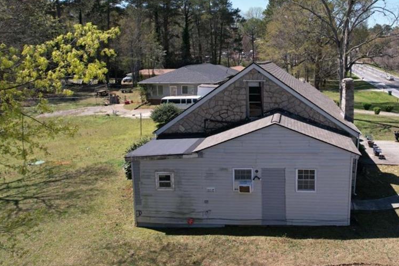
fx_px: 332
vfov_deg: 43.0
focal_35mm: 30
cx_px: 269
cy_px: 89
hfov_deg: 60.4
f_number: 2.8
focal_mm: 8.38
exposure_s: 1/320
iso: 100
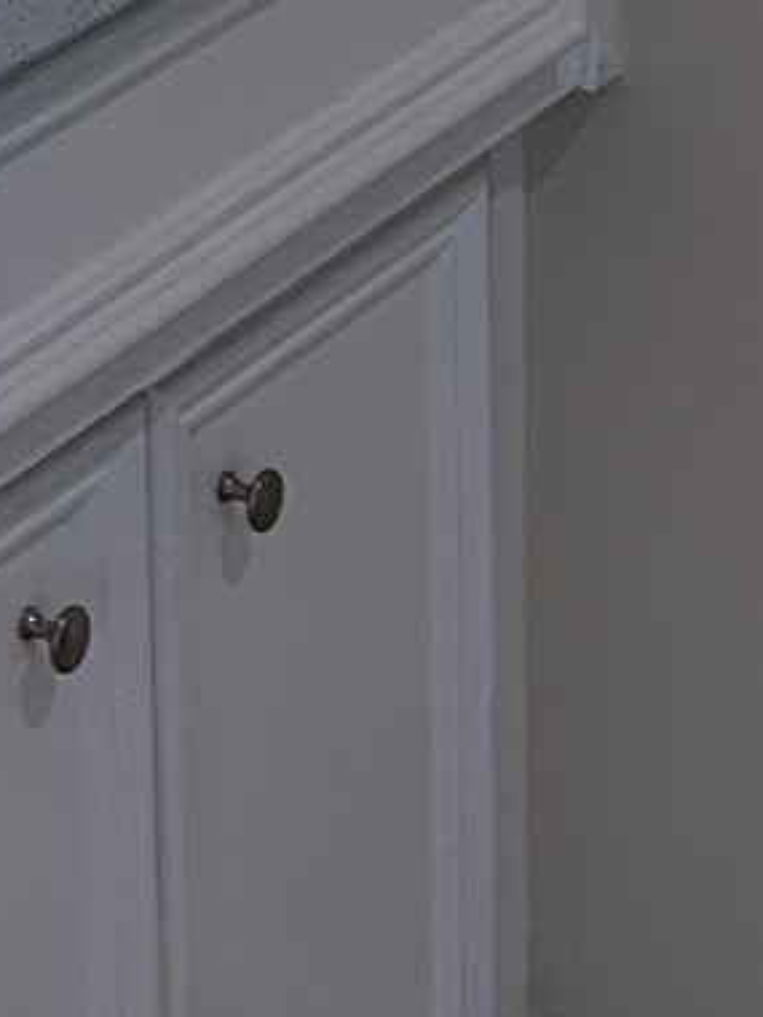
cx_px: -1009
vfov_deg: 12.5
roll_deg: +2.5
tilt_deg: -6.1
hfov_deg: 9.6
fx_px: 4056
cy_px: -1071
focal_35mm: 138
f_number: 1.8
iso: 64
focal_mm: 4.25
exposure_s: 1/120
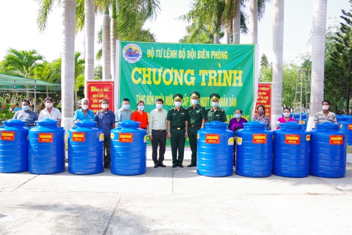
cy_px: 114
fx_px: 323
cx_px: 170
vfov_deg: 40.0
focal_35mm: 33
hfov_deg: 57.2
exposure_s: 1/320
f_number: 8
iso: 800
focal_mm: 21
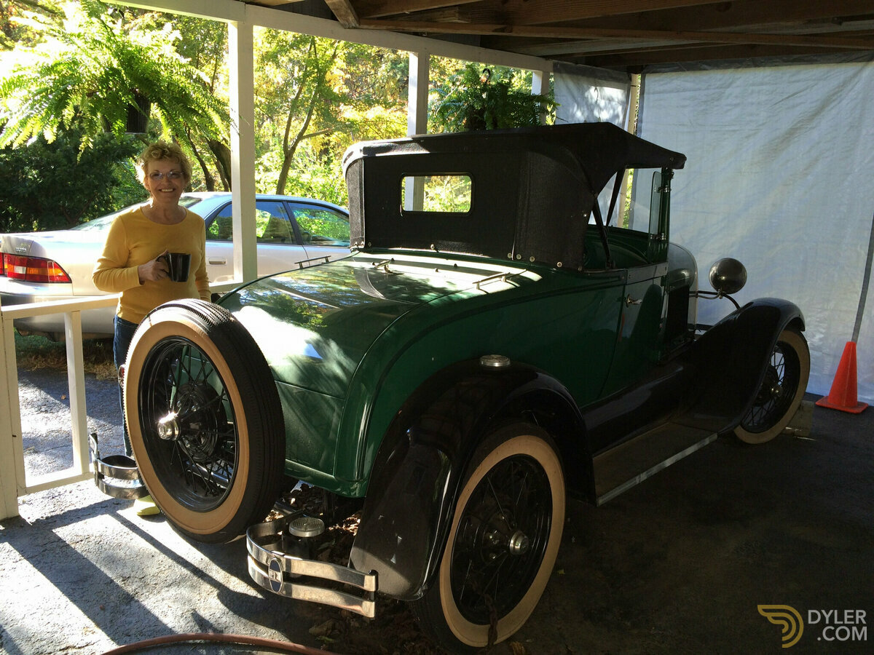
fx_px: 757
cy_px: 328
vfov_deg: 46.8
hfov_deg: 60.0
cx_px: 437
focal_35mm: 30
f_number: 2.2
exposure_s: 1/120
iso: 64
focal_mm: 4.12
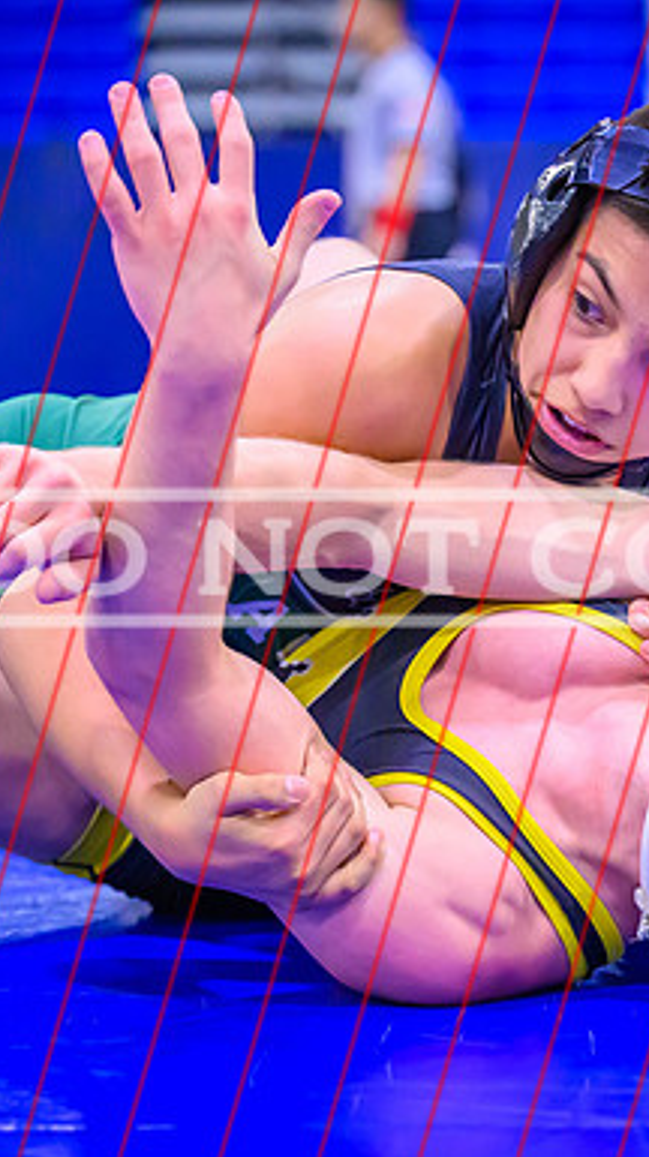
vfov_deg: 15.8
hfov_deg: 8.9
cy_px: 695
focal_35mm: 136
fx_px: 4169
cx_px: 566
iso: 6400
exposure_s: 1/640
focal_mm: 70
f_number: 2.8
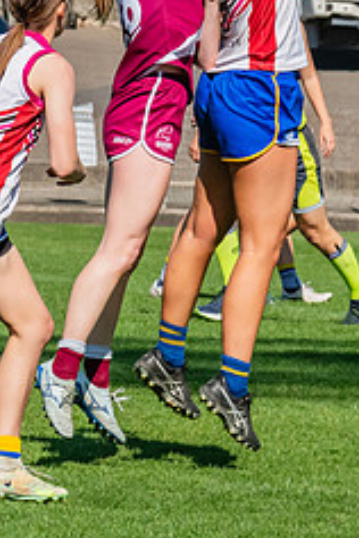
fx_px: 10605
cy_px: 143
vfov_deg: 2.9
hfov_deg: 1.9
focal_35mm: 709
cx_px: 226
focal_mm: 195
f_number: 13
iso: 800
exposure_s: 1/1250
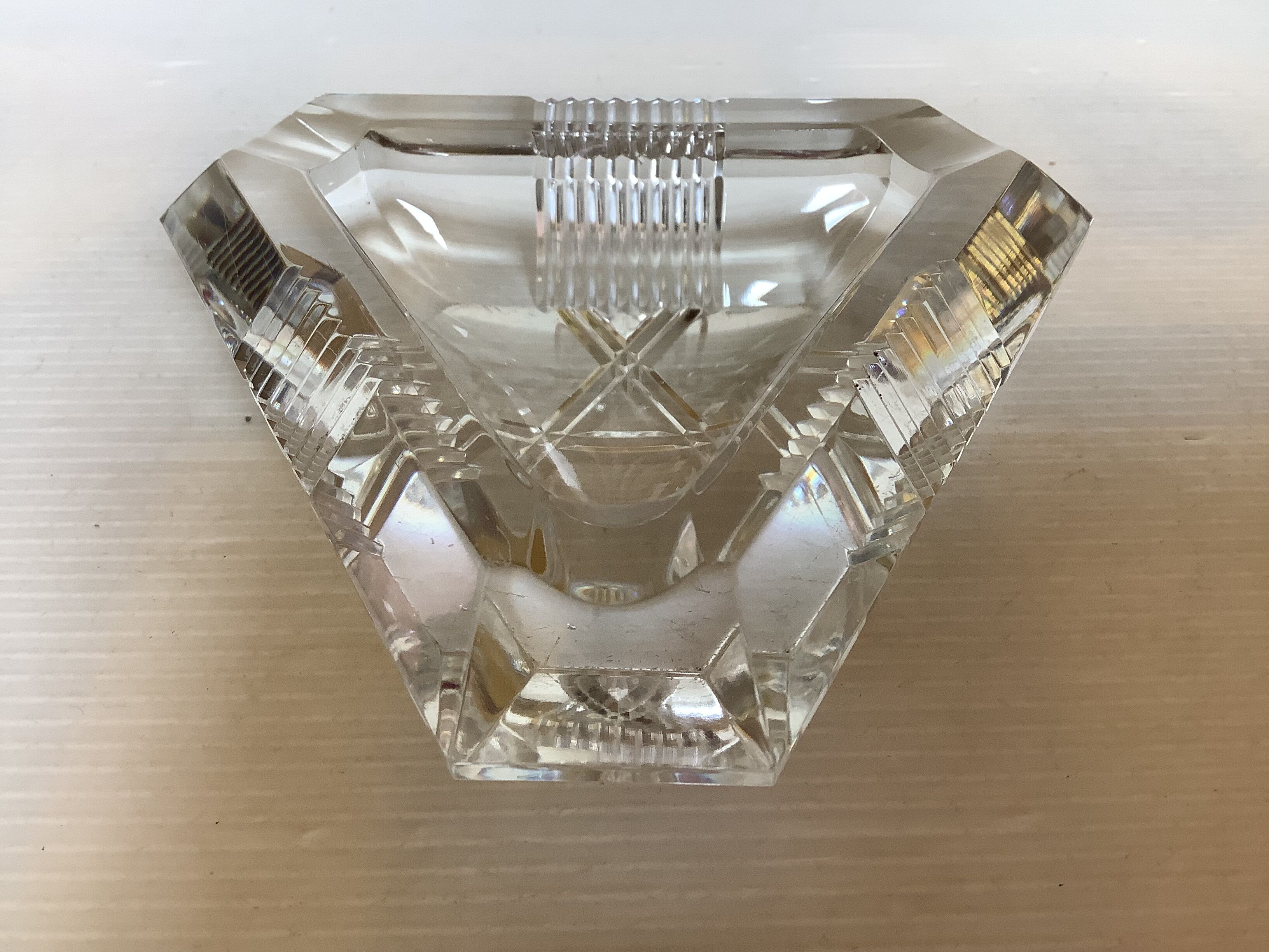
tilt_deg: -42.7
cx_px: 634
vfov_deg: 45.4
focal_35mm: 31
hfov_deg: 58.4
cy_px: 476
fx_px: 1136
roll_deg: +0.3
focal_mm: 3.3
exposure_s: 1/50
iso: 80
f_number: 2.4
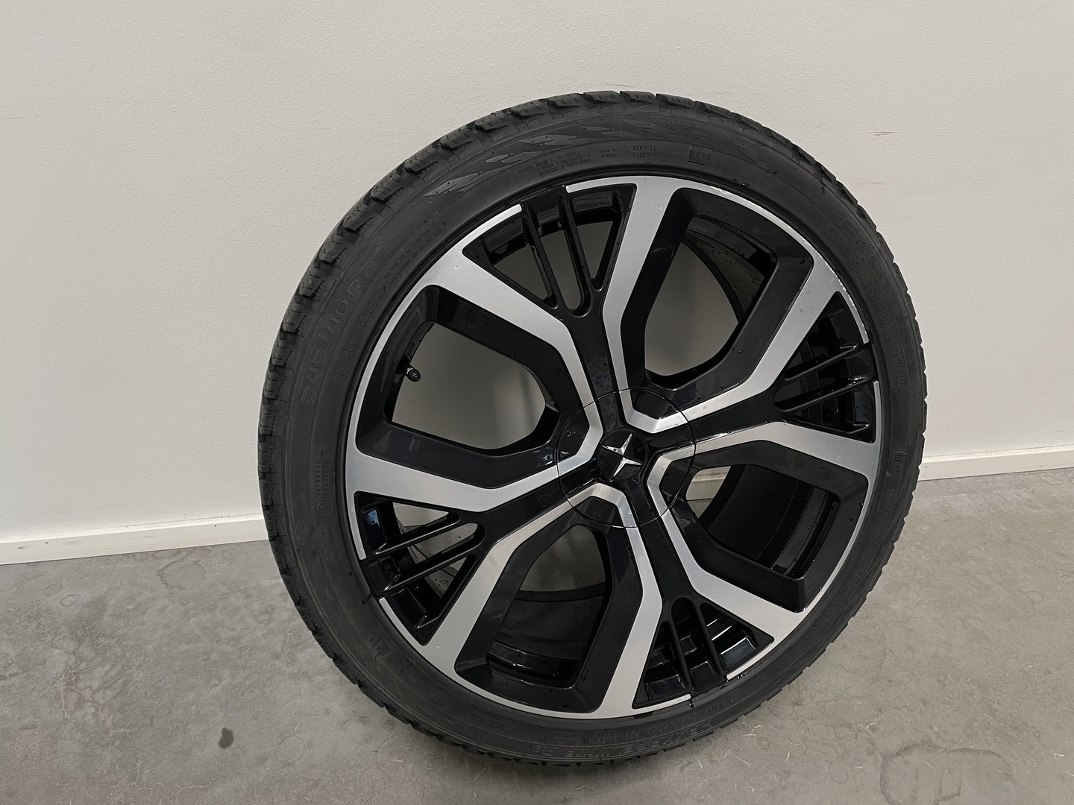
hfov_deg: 67.3
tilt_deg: -37.5
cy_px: 402
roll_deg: -1.2
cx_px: 537
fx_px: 807
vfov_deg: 53.1
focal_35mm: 26
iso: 80
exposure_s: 1/50
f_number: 1.6
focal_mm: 4.2
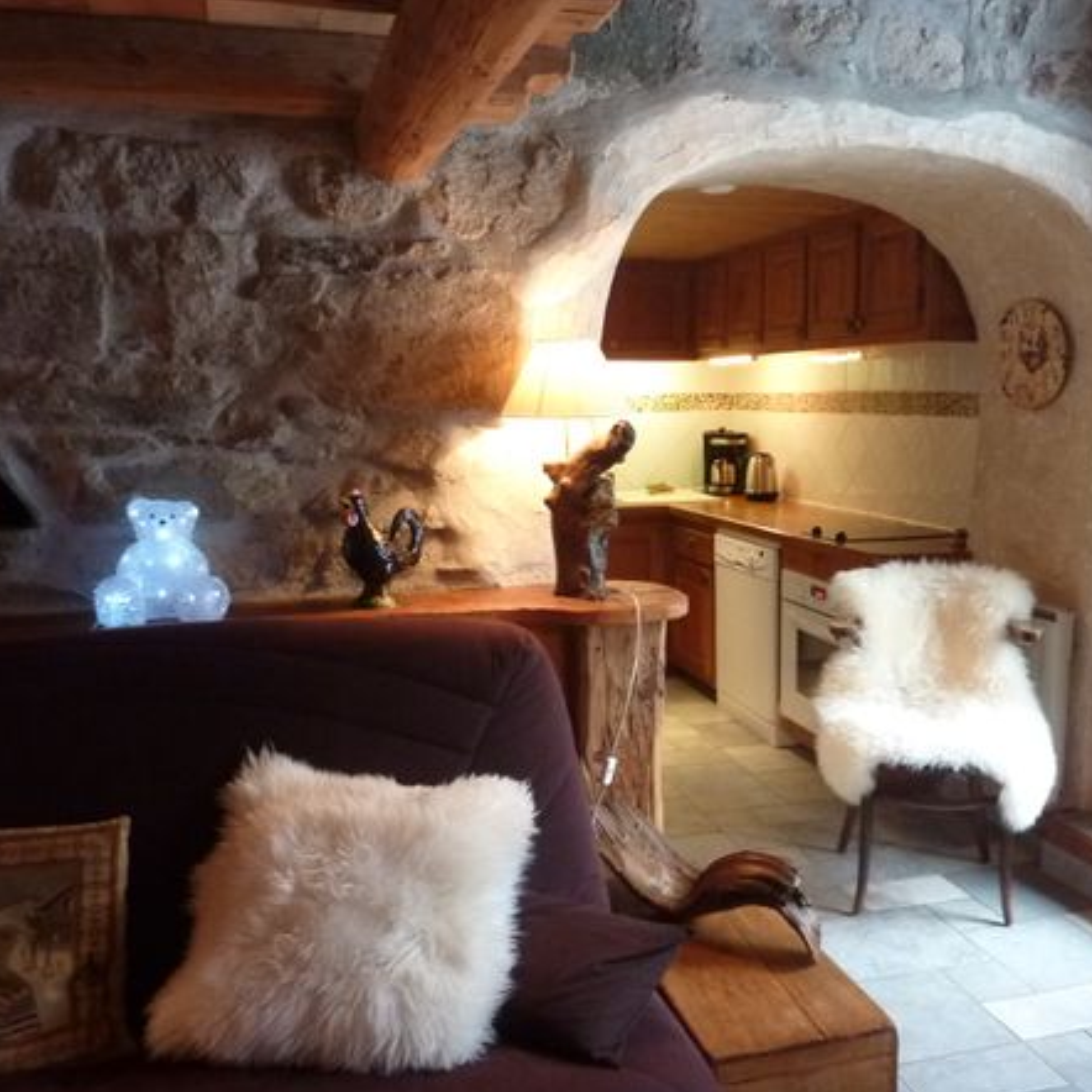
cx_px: 561
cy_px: 551
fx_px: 1071
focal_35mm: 30
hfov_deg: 54.0
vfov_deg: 54.0
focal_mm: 4.1
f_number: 3.3
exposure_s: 1/20
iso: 400
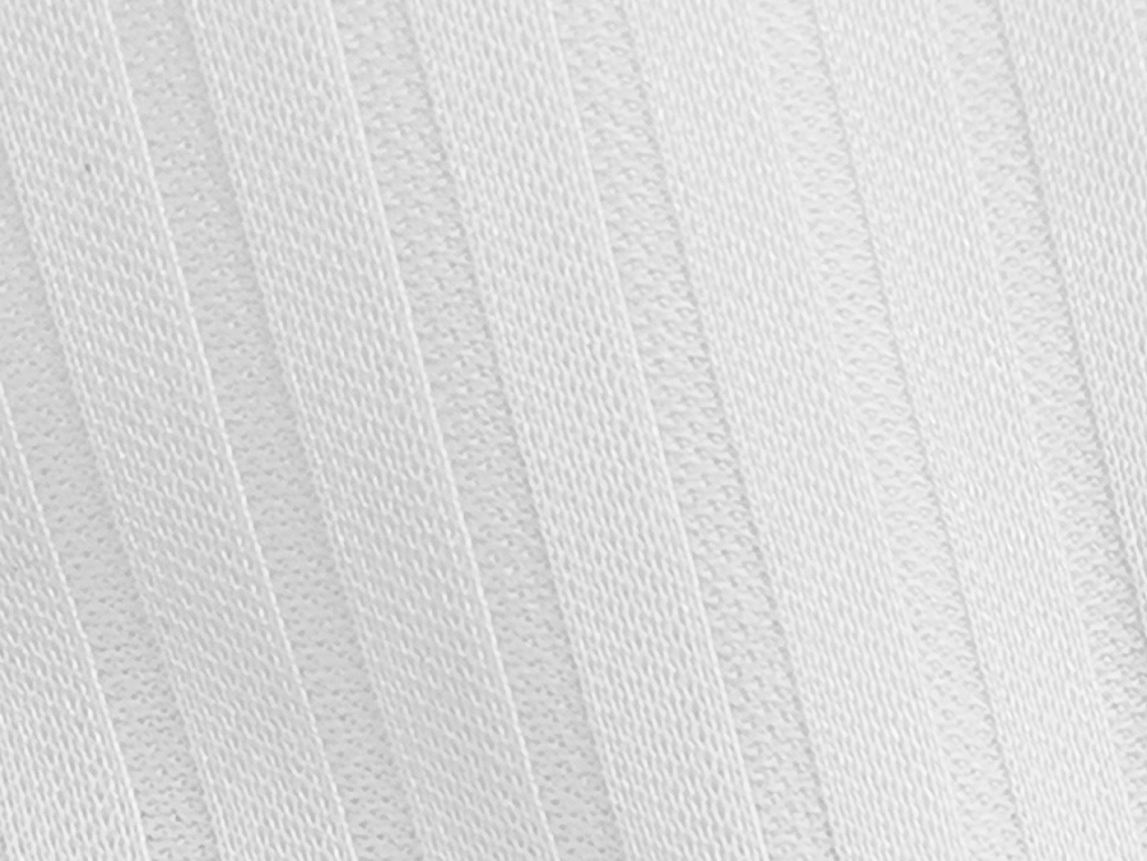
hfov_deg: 11.7
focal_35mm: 169
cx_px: 667
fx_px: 5600
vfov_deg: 8.4
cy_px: 1635
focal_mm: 5.58
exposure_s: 1/100
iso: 64
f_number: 1.8
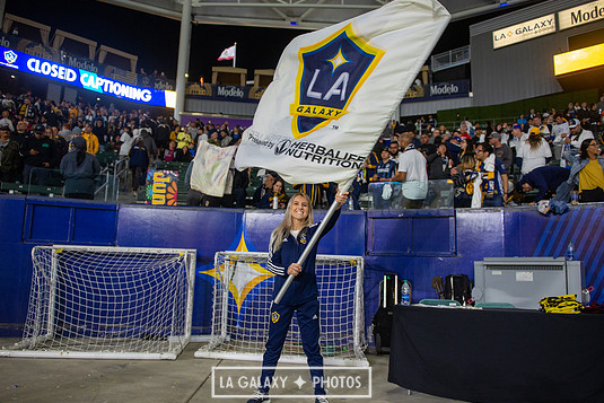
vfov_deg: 49.6
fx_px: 436
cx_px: 291
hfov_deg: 69.4
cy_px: 213
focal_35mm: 26
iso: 1600
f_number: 2.8
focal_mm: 24
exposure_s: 1/500
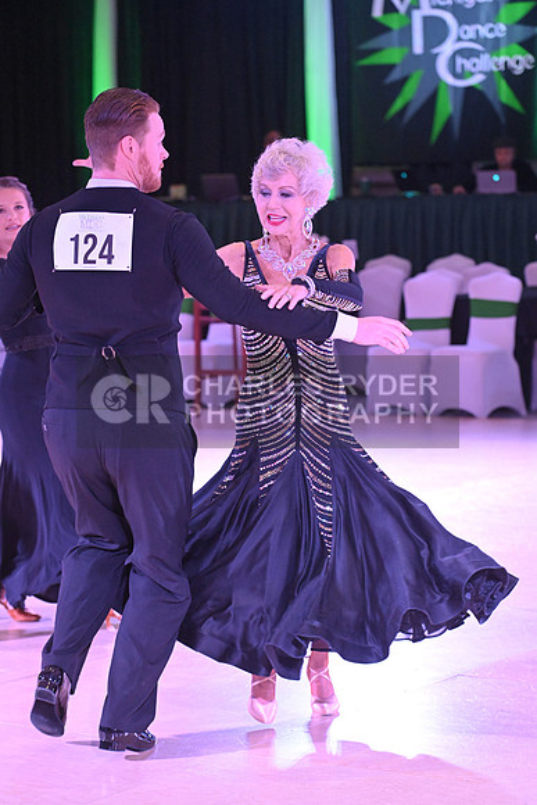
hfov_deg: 12.5
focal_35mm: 110
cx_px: 268
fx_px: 2460
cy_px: 402
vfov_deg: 18.6
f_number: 5
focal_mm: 110
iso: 5000
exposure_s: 1/400
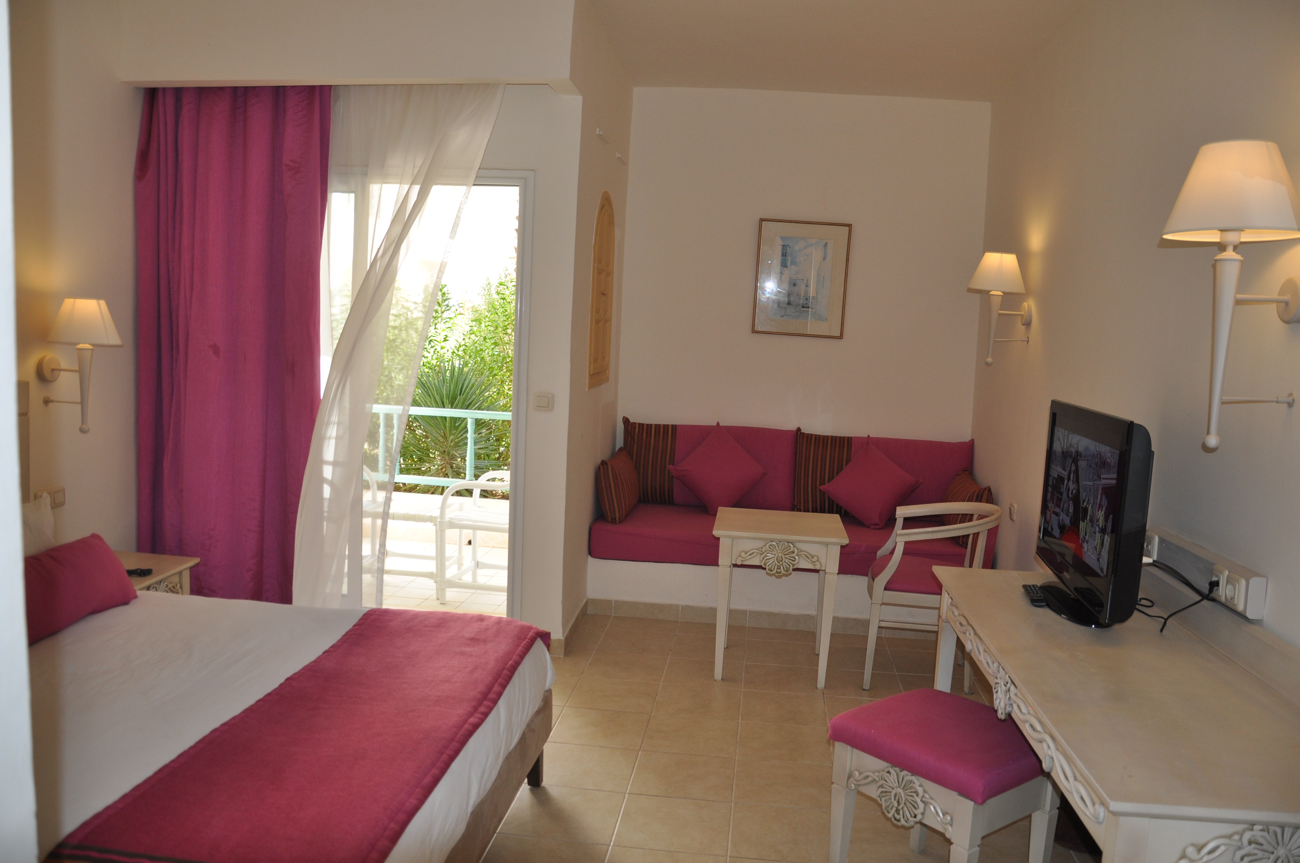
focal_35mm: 27
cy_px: 432
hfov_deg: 67.4
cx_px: 650
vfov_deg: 47.8
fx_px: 974
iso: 280
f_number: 3.5
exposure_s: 1/200
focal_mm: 18
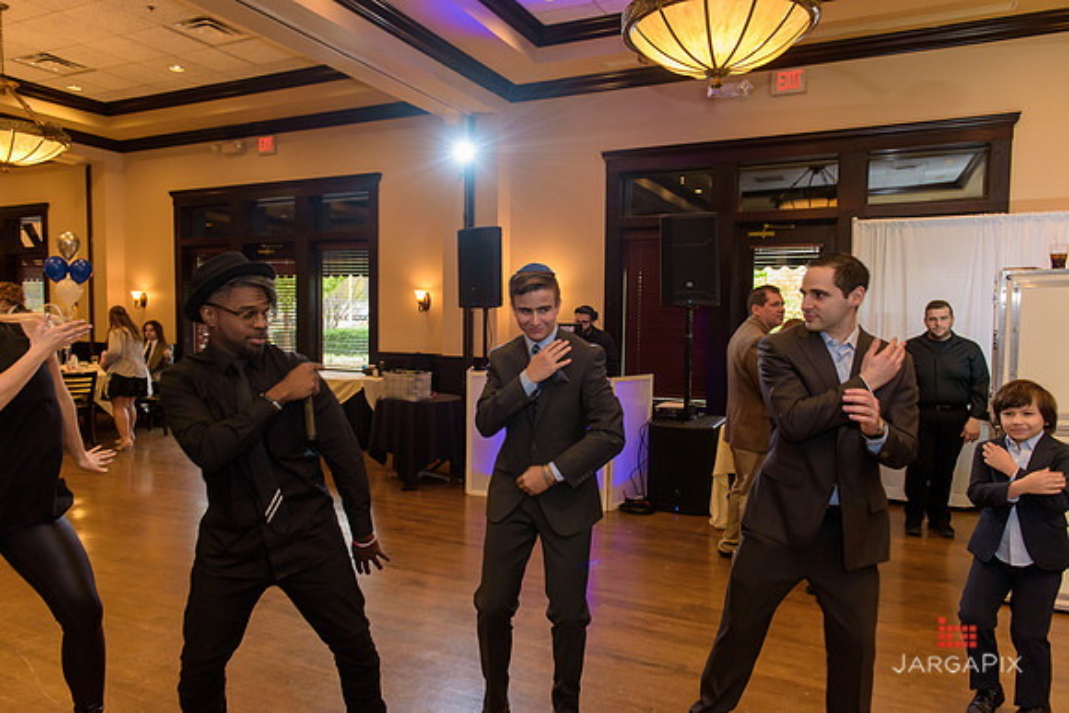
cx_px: 534
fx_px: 713
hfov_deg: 73.7
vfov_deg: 53.2
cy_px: 356
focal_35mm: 24
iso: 1600
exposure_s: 1/125
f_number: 3.2
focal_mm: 24
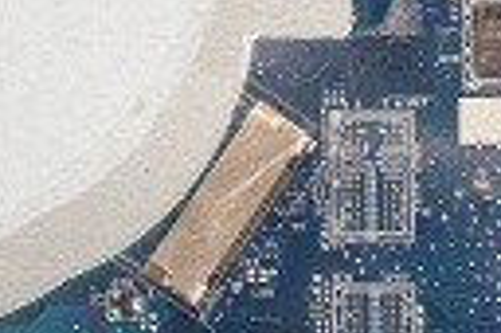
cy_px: 658
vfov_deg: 5.9
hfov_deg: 9.0
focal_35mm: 228
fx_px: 3169
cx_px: 364
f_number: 8
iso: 100
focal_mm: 26
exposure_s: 1/4
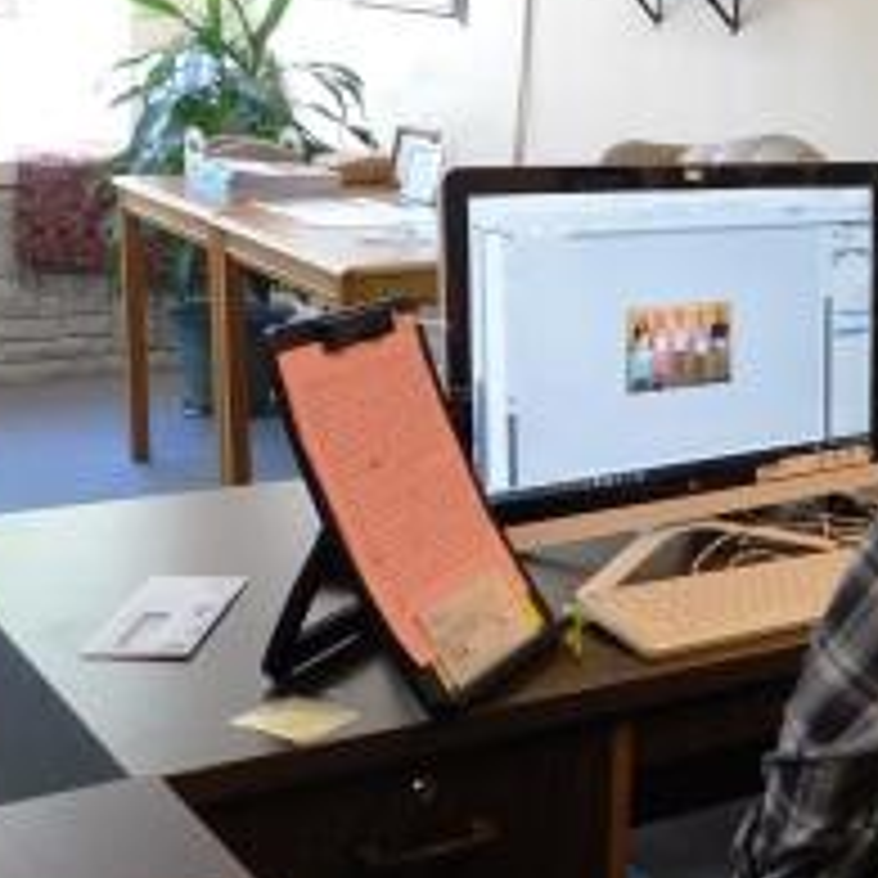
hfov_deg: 26.7
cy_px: 396
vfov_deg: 28.1
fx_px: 1750
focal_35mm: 61
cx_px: 869
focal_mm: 5.3
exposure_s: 1/30
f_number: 3.2
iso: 220
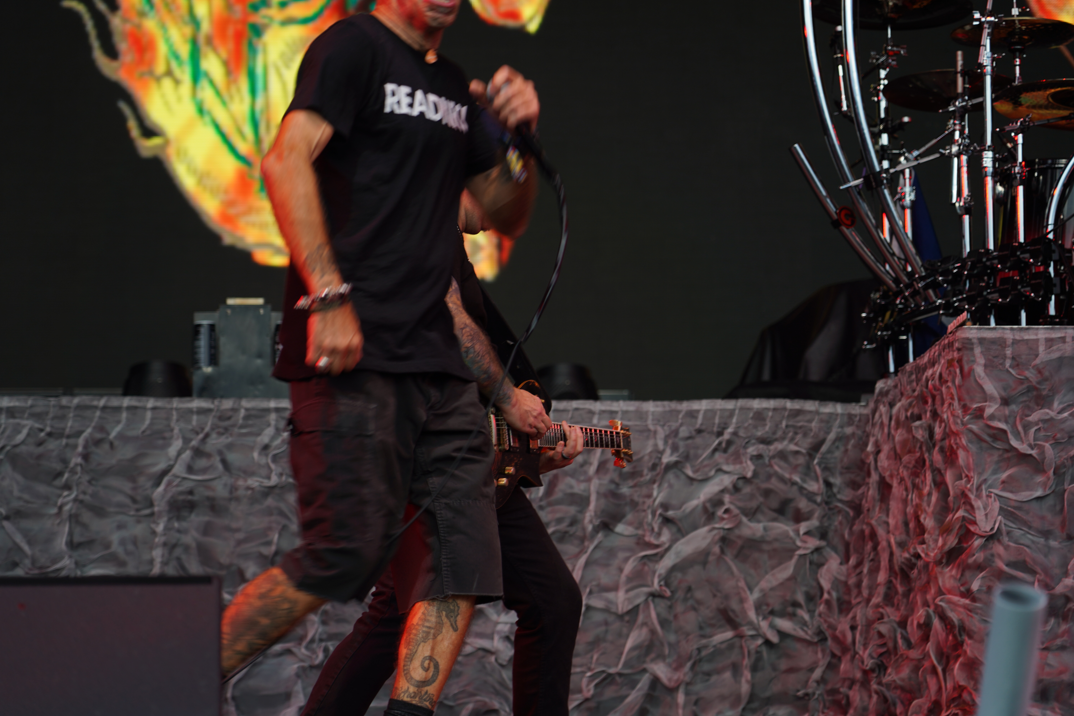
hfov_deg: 19.5
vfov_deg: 13.0
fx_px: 3132
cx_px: 537
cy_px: 358
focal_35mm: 105
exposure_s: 1/125
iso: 125
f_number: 4
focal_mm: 105
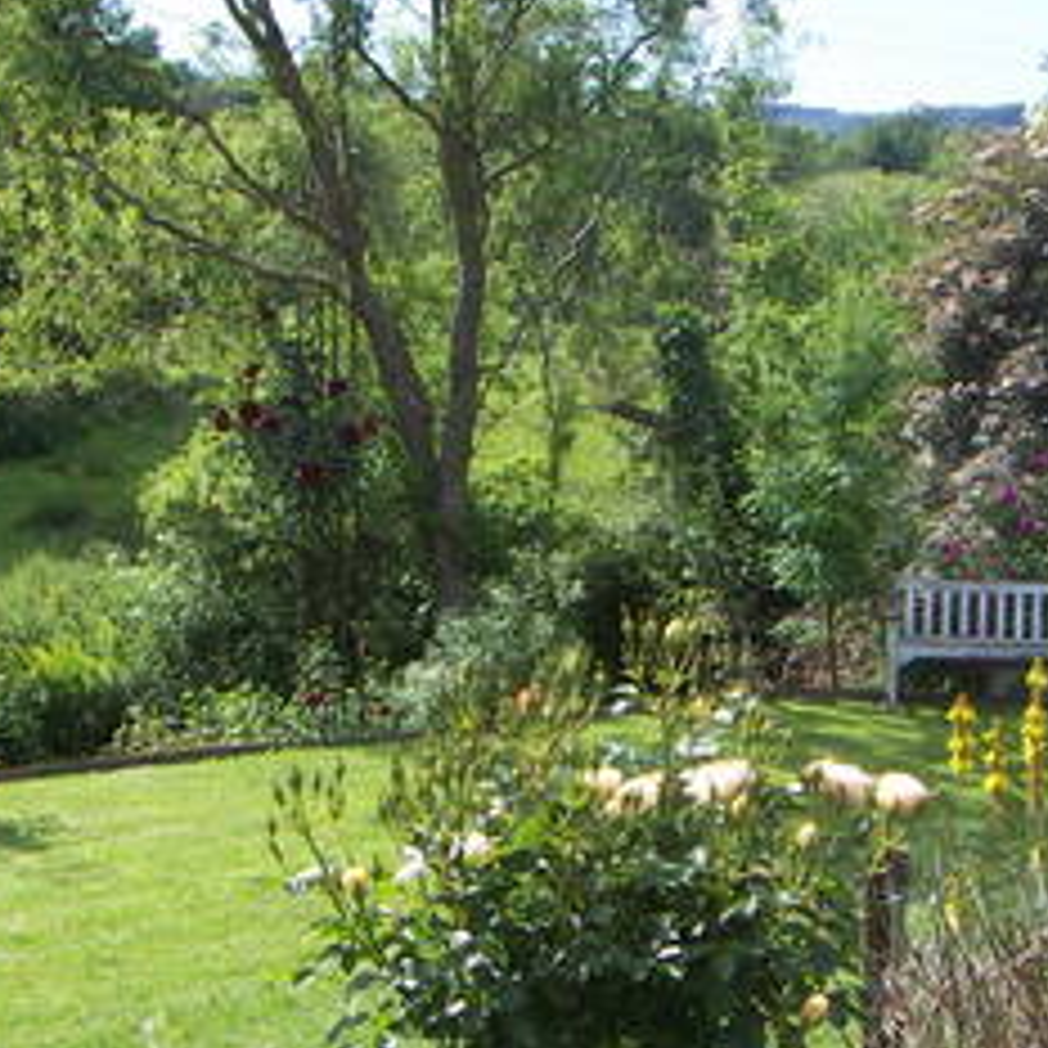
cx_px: 639
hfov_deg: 28.5
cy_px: 607
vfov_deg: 28.6
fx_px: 2055
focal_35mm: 60
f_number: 6.7
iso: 100
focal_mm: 4.7
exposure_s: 1/200
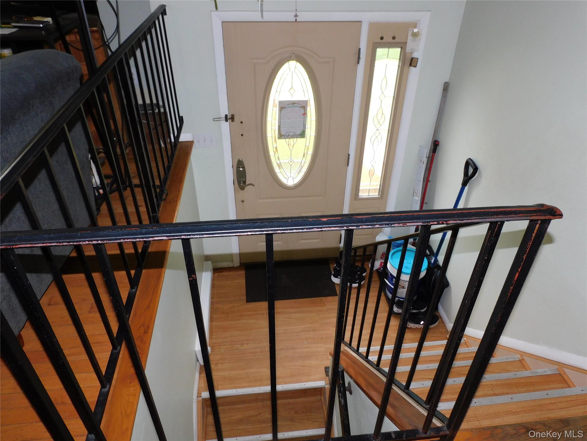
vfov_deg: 56.8
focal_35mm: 24
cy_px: 220
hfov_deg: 71.6
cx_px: 294
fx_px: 407
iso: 200
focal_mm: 4.3
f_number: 3.3
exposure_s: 1/30
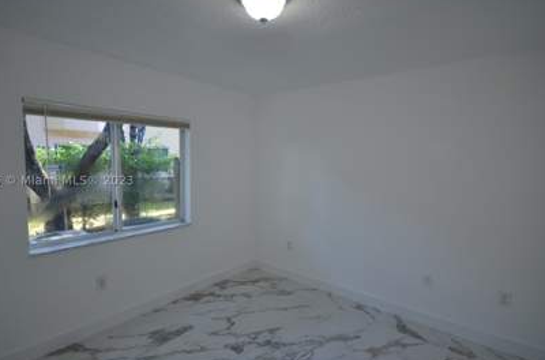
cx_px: 255
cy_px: 179
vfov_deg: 67.0
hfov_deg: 90.1
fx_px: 272
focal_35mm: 18
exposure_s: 1/60
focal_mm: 10
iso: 400
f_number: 4
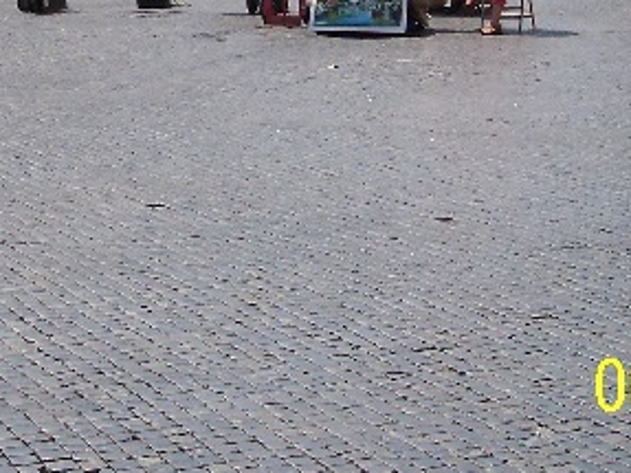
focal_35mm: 106
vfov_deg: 13.5
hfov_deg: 18.4
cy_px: -110
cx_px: 143
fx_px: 1931
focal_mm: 8
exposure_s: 1/700
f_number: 4.8
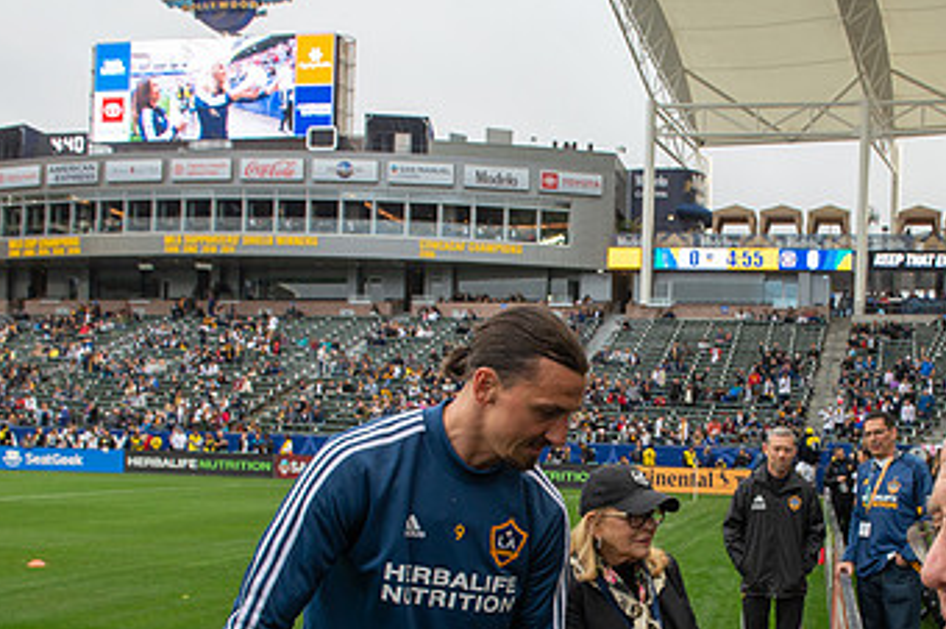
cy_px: 480
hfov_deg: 46.2
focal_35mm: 41
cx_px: 673
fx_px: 1076
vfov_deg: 31.9
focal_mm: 24
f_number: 8
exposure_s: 1/250
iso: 500
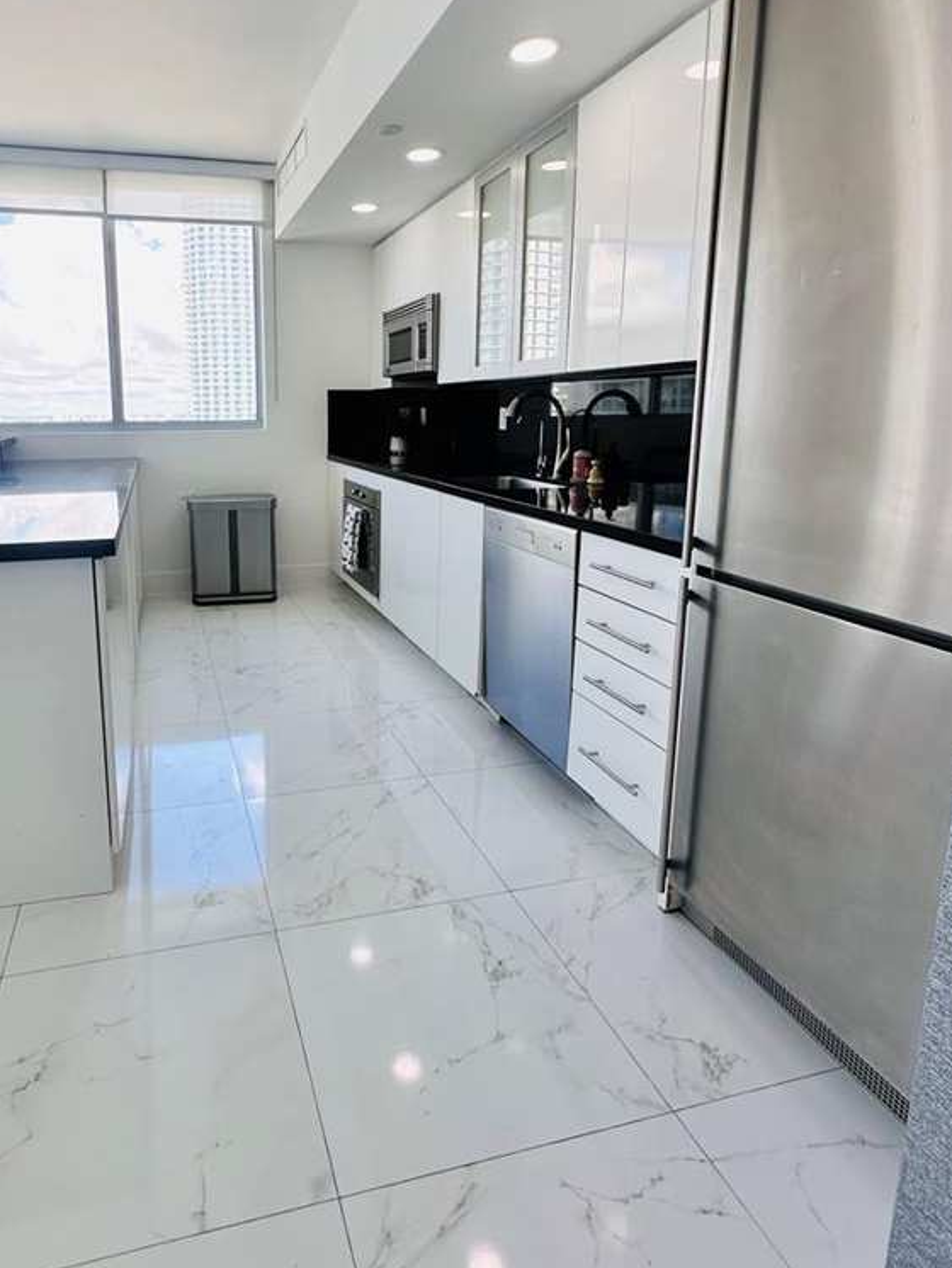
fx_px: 733
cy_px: 532
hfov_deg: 64.5
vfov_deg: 81.1
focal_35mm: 20
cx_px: 325
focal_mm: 2.22
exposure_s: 1/200
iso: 50
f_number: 2.2
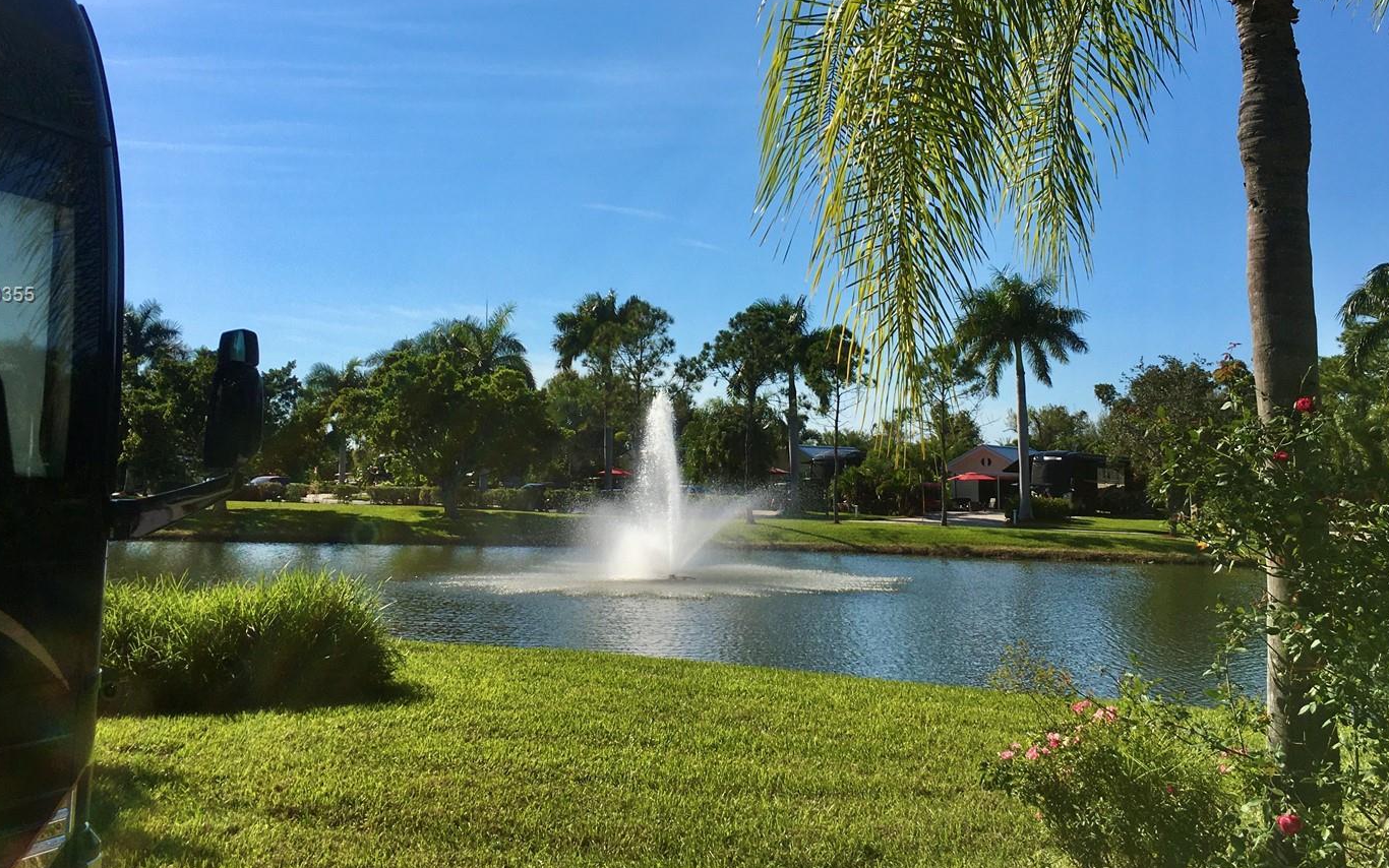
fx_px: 1363
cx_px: 687
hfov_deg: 54.0
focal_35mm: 36
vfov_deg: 35.0
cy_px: 296
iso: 25
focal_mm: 4.15
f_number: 2.2
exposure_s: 1/2404
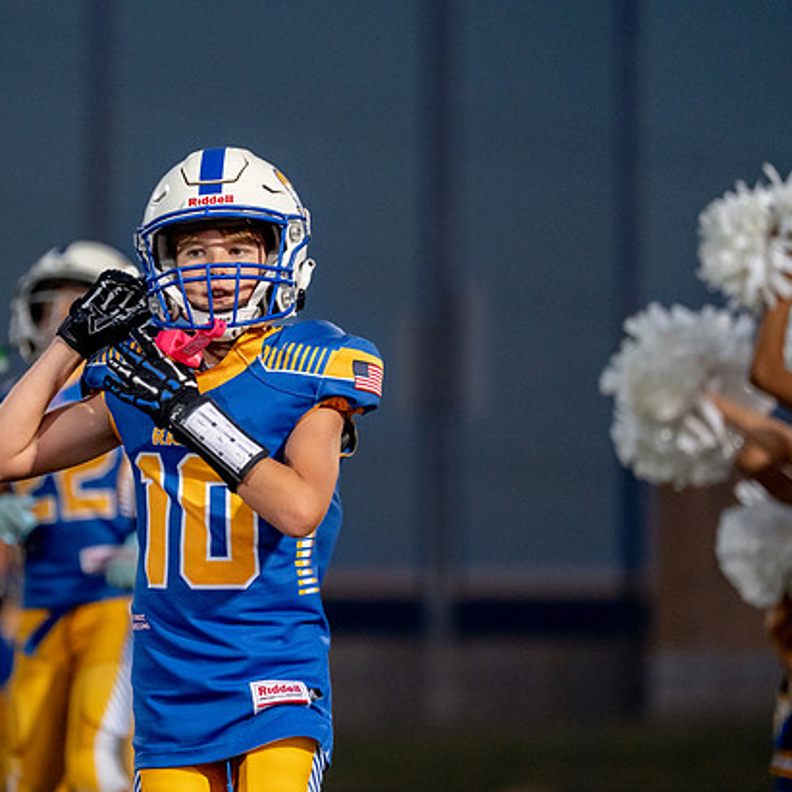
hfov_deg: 5.8
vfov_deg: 5.8
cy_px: 399
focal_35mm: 301
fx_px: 7791
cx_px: 218
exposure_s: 1/1000
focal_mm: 182
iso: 2000
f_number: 2.8
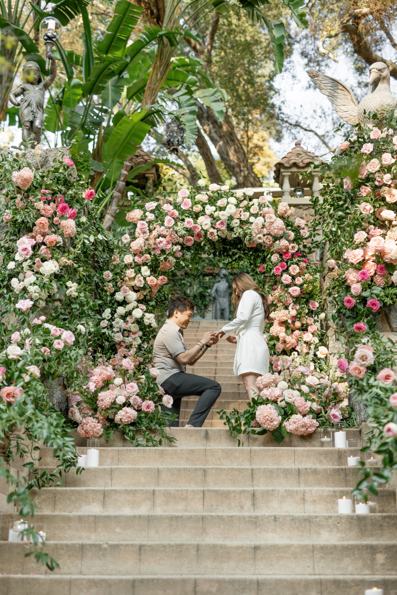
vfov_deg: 39.6
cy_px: 298
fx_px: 827
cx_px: 198
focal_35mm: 50
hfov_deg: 27.0
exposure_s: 1/640
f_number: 2
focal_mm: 50
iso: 100
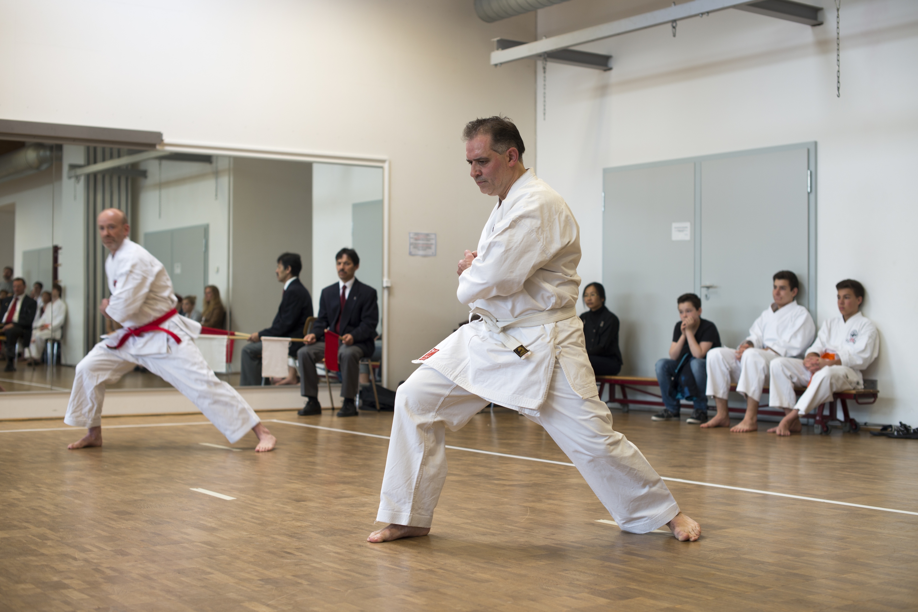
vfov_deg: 27.0
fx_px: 1275
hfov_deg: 39.6
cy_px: 306
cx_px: 459
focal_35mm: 50
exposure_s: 1/50
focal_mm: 50
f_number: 3.5
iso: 100
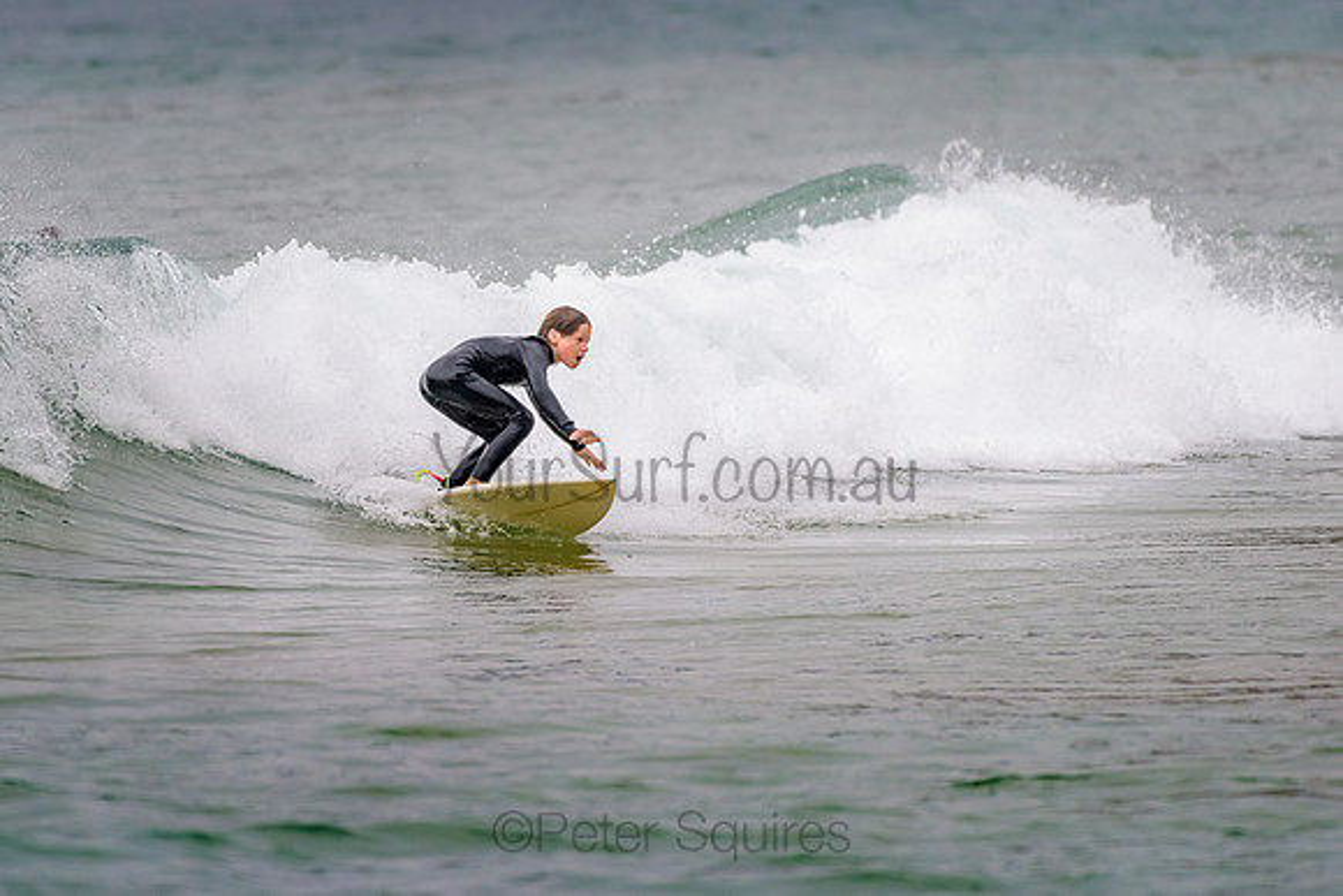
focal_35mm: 613
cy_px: 406
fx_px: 22870
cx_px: 520
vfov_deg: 2.2
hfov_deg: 3.4
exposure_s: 1/800
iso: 450
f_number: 5.6
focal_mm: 500
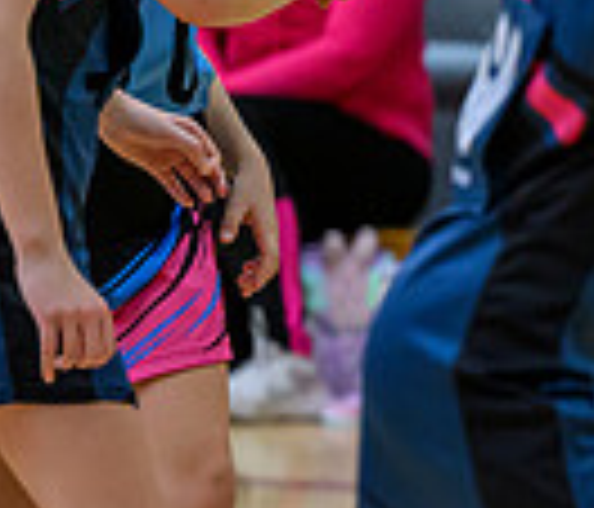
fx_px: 12830
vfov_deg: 2.3
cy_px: 234
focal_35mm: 710
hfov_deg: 2.6
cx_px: 1527
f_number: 3.2
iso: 3200
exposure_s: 1/1250
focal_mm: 150
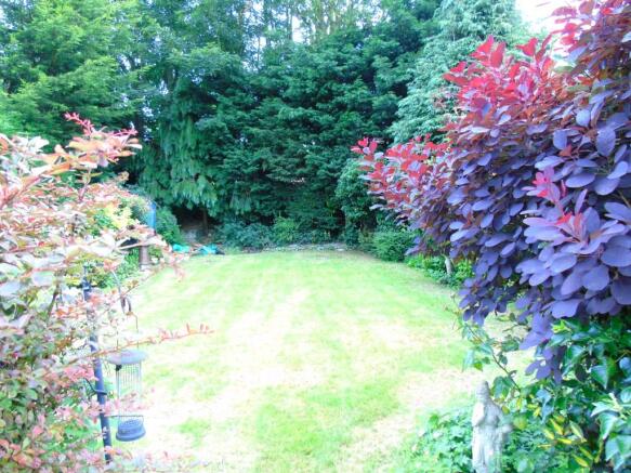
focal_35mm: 25
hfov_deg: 69.4
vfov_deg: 54.9
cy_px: 236
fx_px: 456
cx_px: 316
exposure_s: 1/40
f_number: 3.4
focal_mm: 4.4
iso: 80
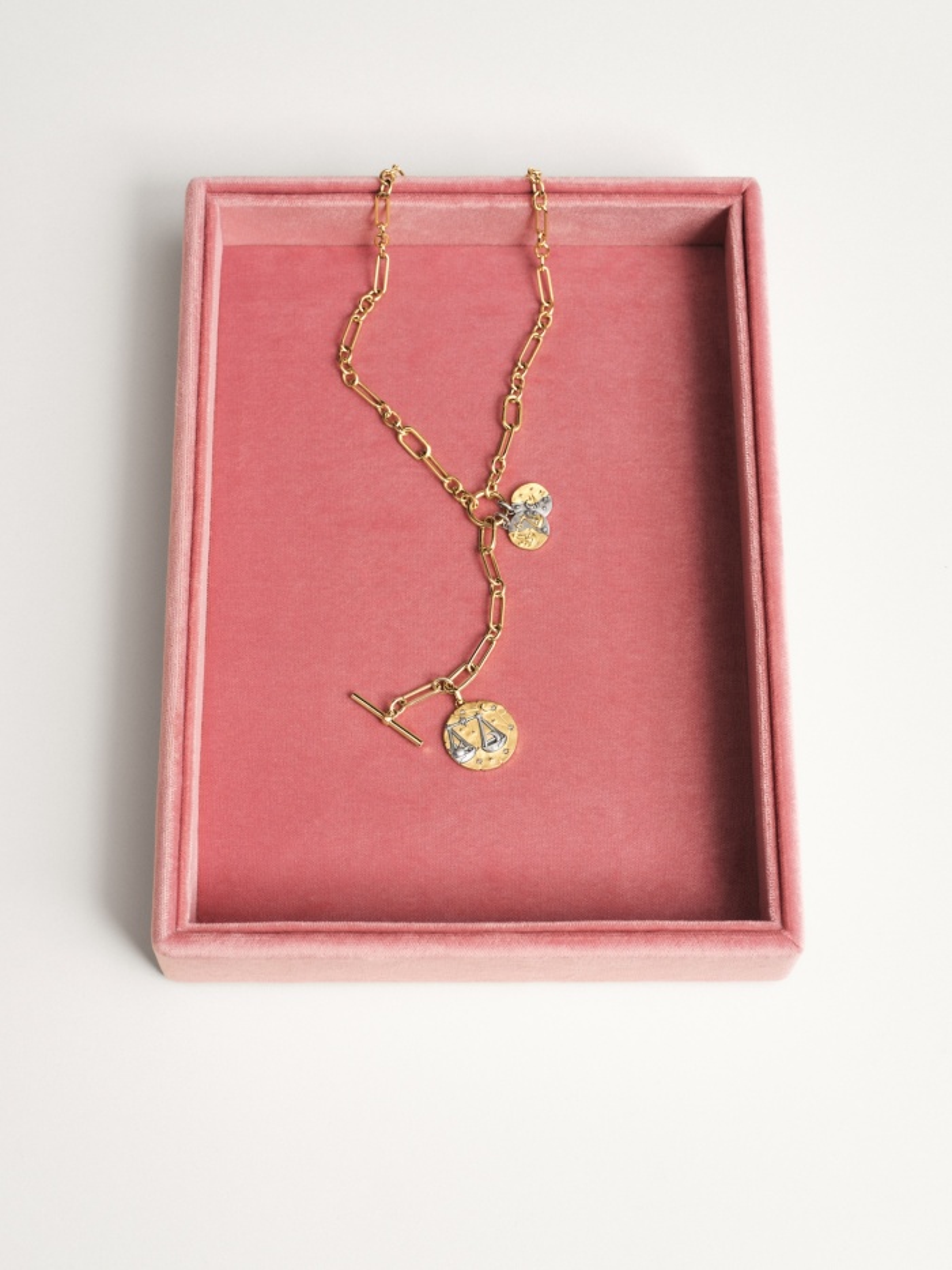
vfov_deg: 30.7
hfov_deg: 23.3
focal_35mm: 63
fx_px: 2310
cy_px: 635
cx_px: 476
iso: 100
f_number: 11
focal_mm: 80
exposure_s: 1/125
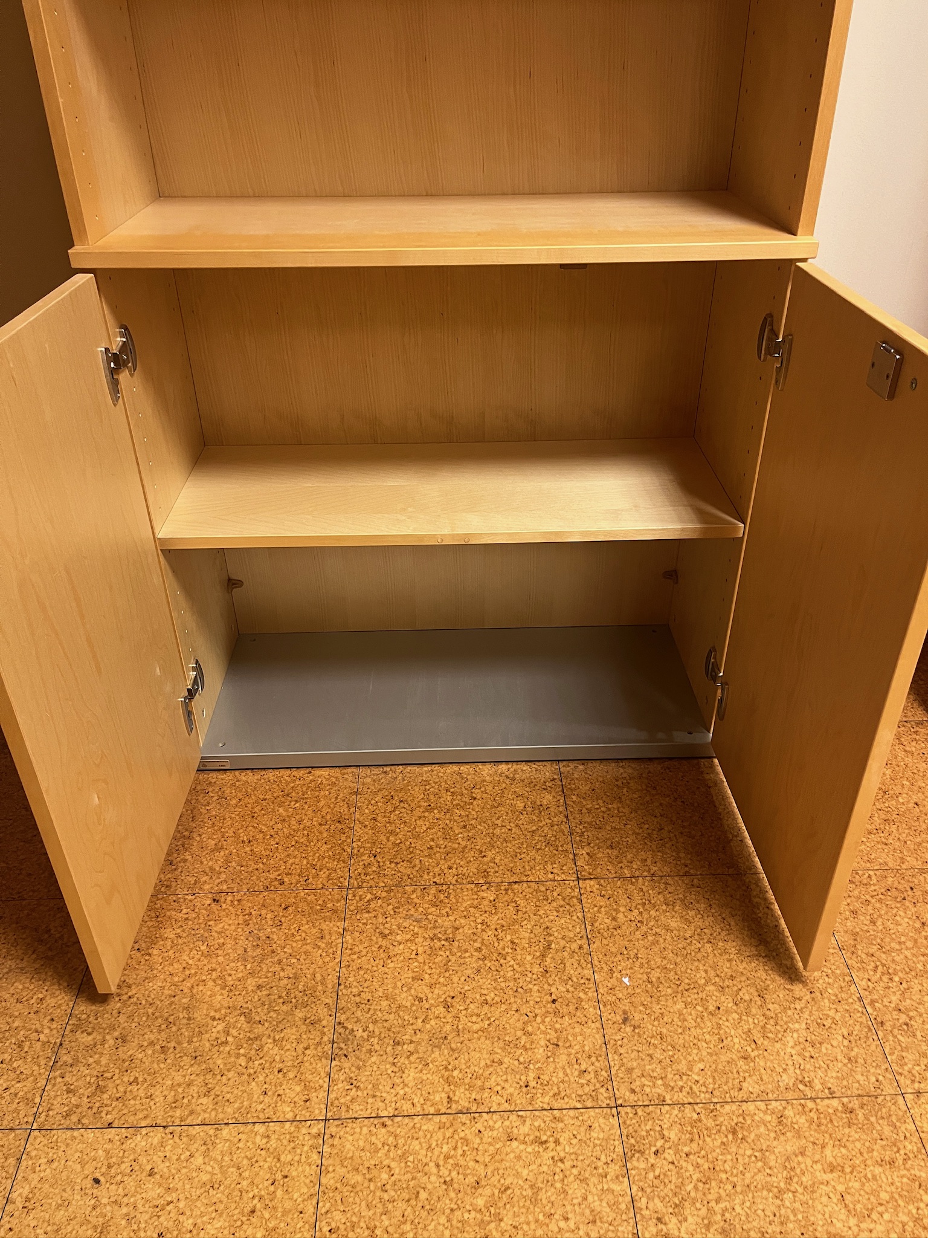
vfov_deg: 67.3
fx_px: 929
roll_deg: +0.9
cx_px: 464
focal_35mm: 26
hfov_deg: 53.1
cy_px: 619
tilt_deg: -32.7
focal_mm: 5.1
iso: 200
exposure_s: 1/50
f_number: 1.6
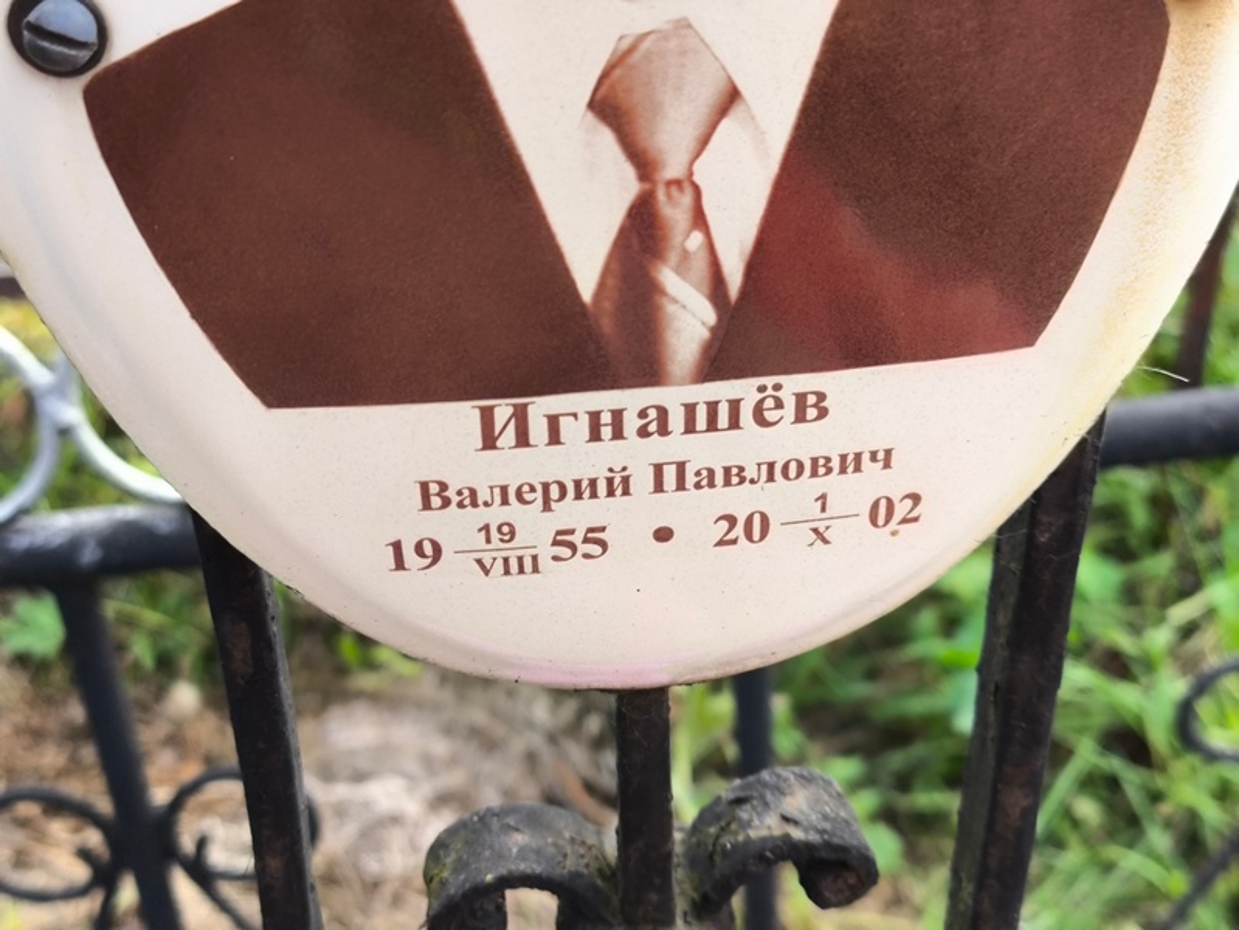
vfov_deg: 29.1
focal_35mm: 50
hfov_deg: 38.2
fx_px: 1790
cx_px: 620
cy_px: 465
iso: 50
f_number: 1.7
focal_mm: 4.71
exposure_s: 1/120
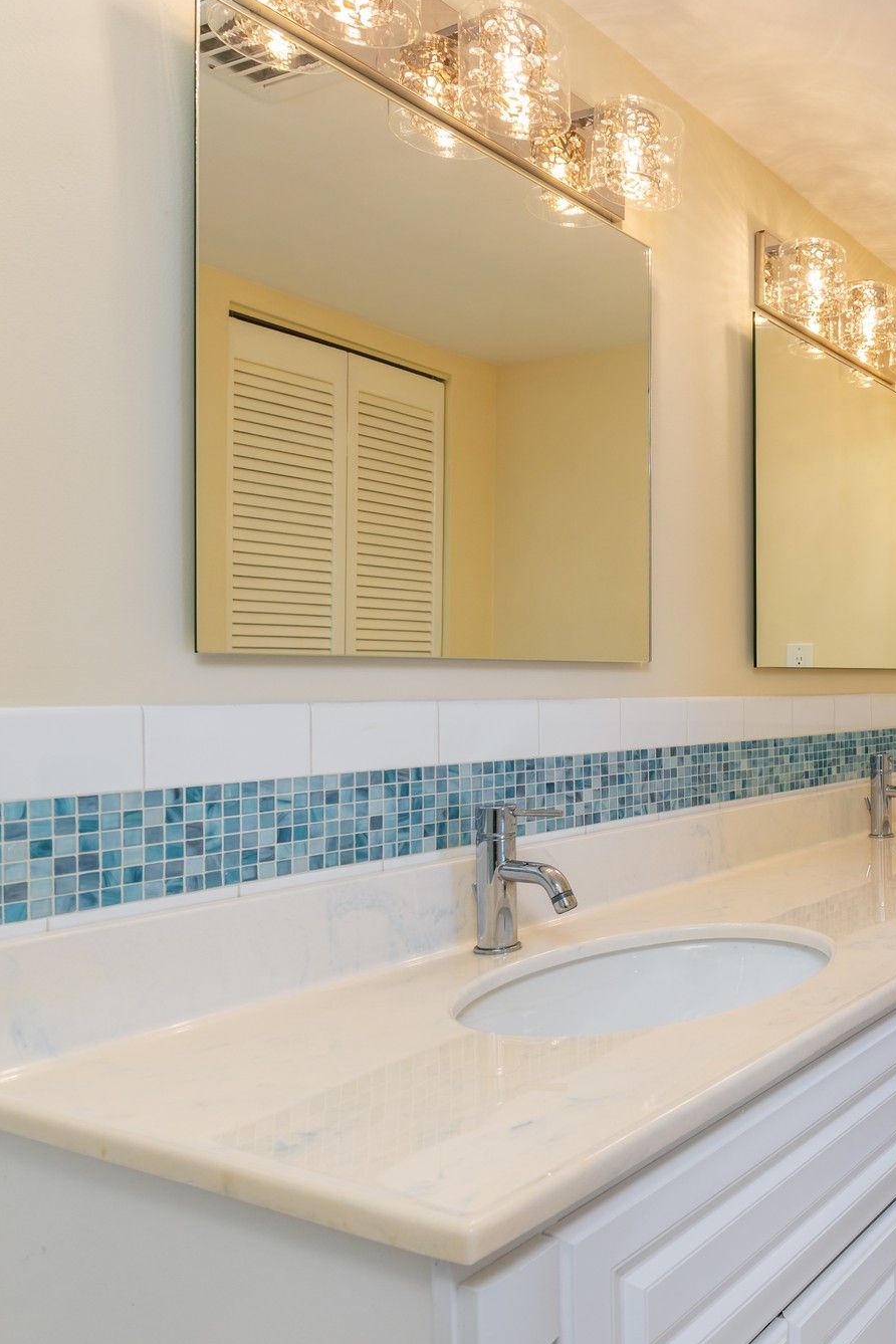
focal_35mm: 26
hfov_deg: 41.3
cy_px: 681
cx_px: 947
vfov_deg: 69.4
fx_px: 971
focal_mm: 17
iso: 320
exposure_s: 1/50
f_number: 7.1
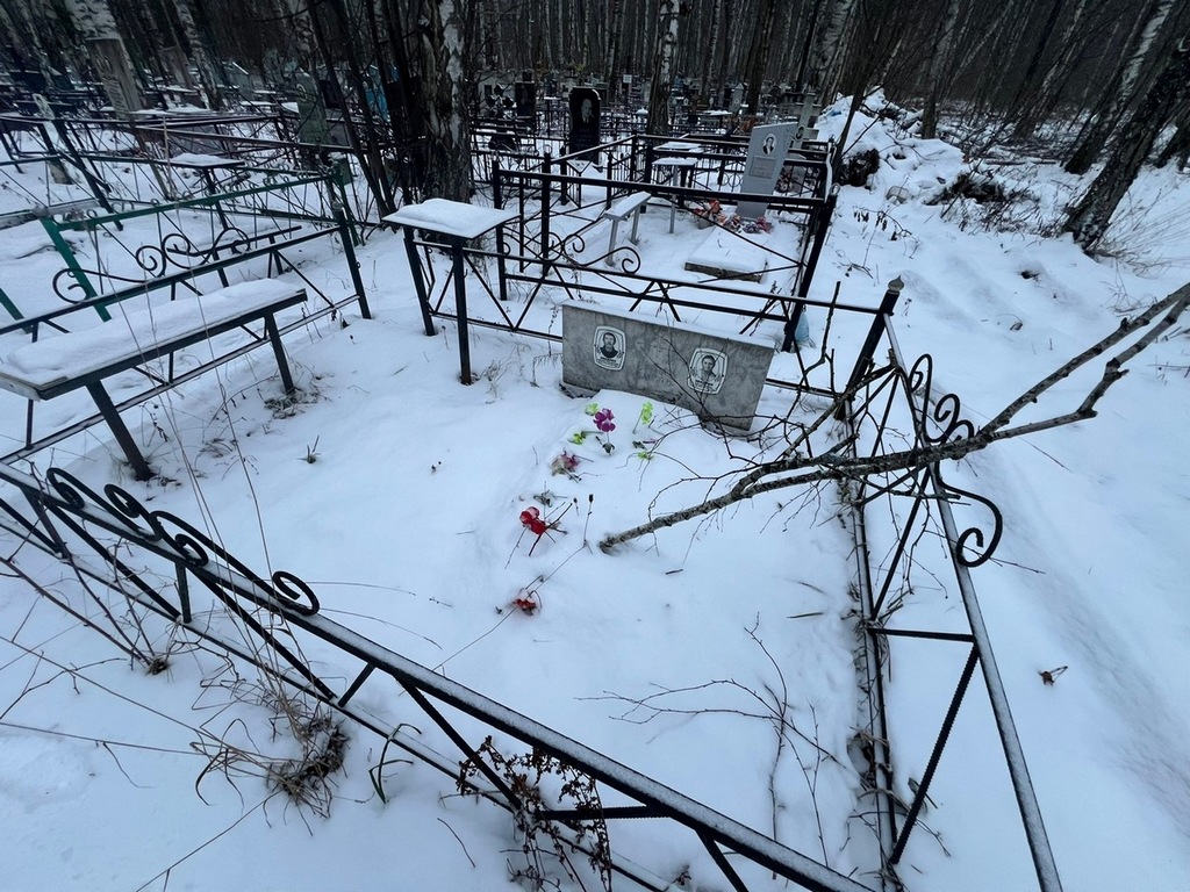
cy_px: 446
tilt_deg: -38.1
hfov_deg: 106.2
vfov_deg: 89.9
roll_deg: -3.7
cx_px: 595
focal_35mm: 13
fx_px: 447
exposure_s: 1/99
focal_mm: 1.57
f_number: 1.8
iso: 125
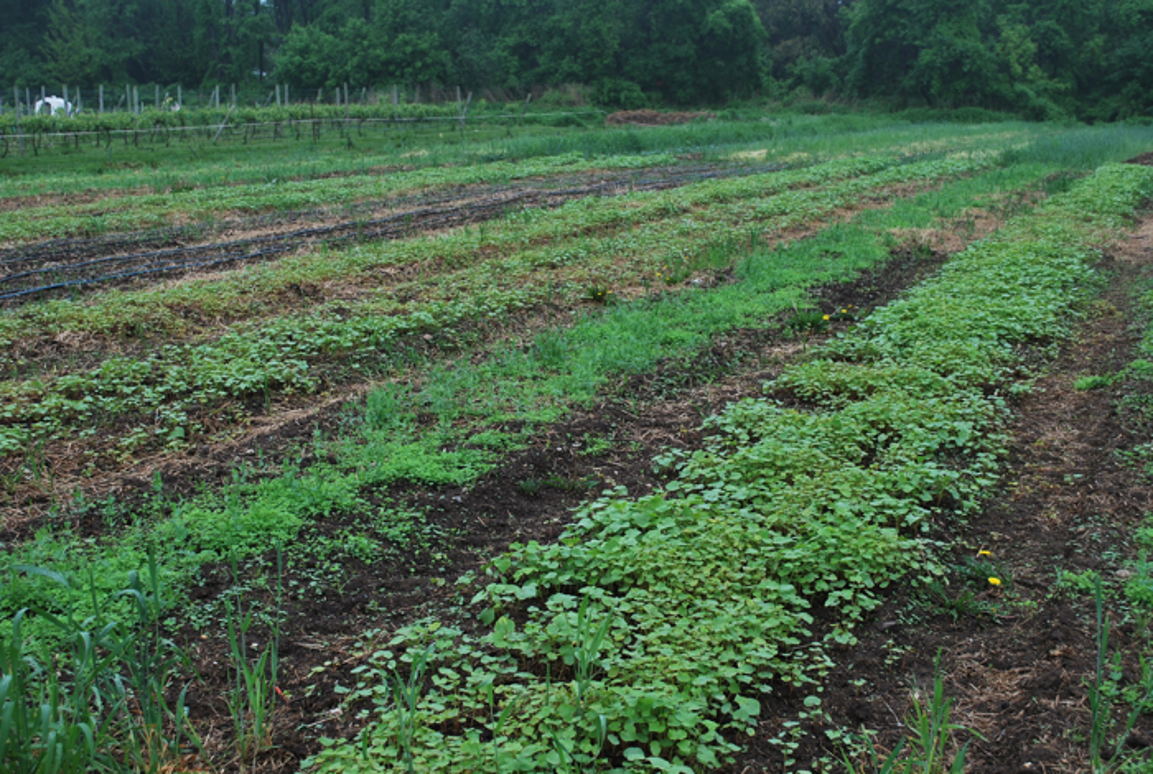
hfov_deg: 41.0
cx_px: 576
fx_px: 1541
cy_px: 387
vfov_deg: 28.2
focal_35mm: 48
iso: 100
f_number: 6.3
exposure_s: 1/160
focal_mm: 32
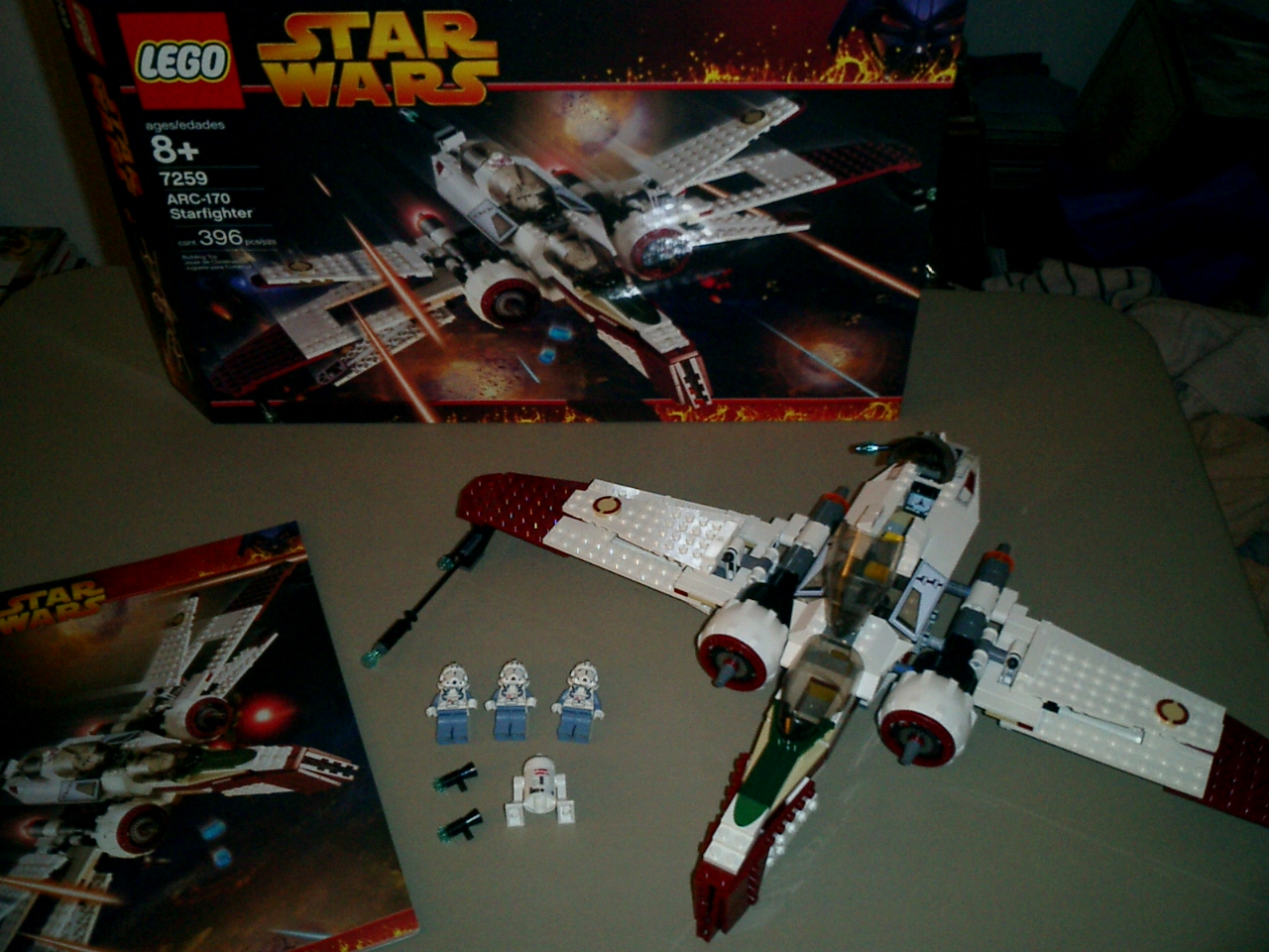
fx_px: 1320
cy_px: 476
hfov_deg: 51.4
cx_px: 634
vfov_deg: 39.7
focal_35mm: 36
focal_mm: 7.5
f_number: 3.2
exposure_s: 1/30
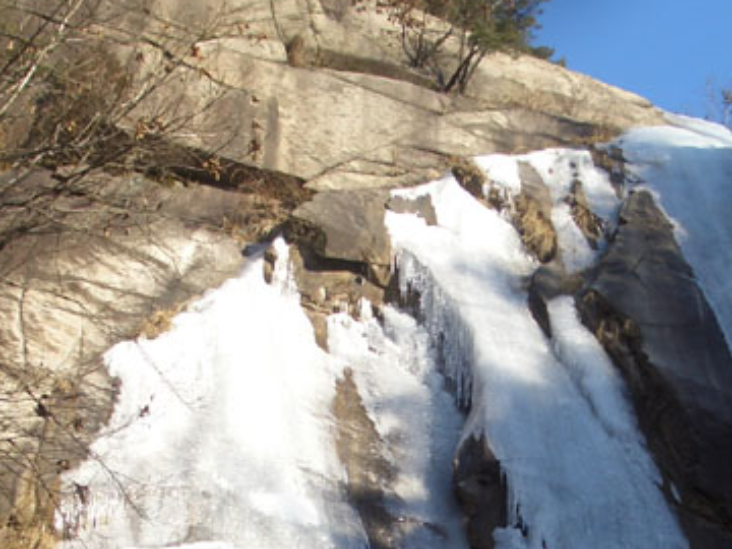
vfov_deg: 13.5
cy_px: 482
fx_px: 2305
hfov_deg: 18.0
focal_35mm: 109
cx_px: 478
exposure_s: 1/200
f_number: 5
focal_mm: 8.2
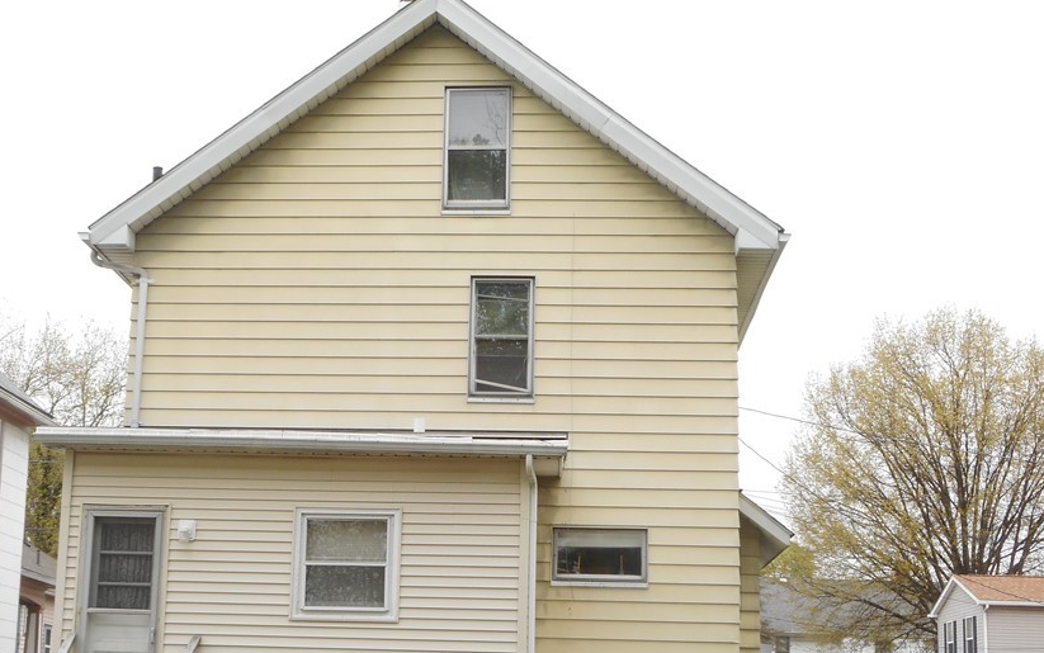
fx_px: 1651
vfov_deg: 22.3
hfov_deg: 35.0
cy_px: 443
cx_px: 411
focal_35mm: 58
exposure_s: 1/30
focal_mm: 7.9
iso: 80
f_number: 4.7
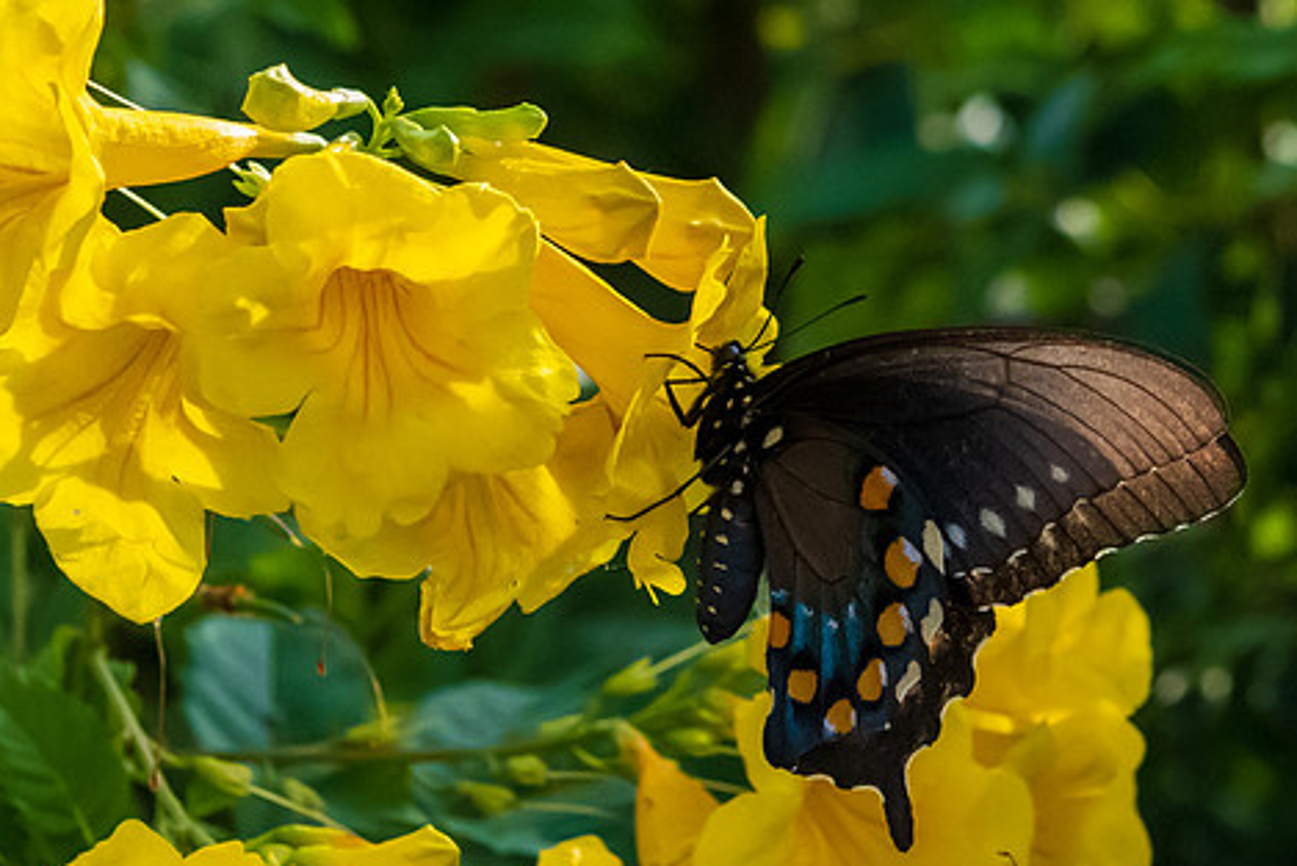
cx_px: 987
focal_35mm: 220
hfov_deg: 9.3
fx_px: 7928
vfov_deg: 6.2
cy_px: 101
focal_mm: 70
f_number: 9
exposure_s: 1/5000
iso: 5000
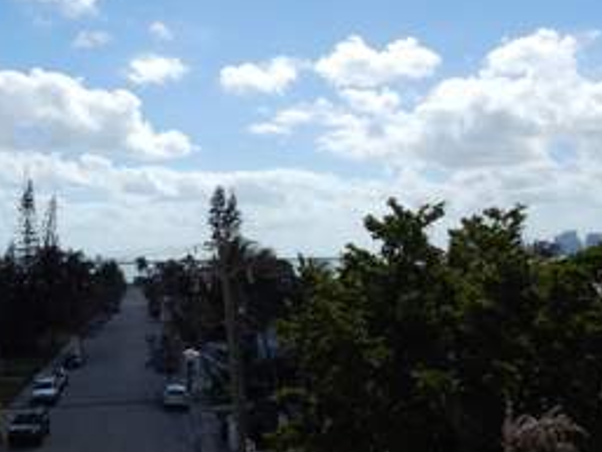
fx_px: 748
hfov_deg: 41.2
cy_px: 218
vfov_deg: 33.6
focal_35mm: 43
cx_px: 89
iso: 125
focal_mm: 4
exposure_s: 1/1000
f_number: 6
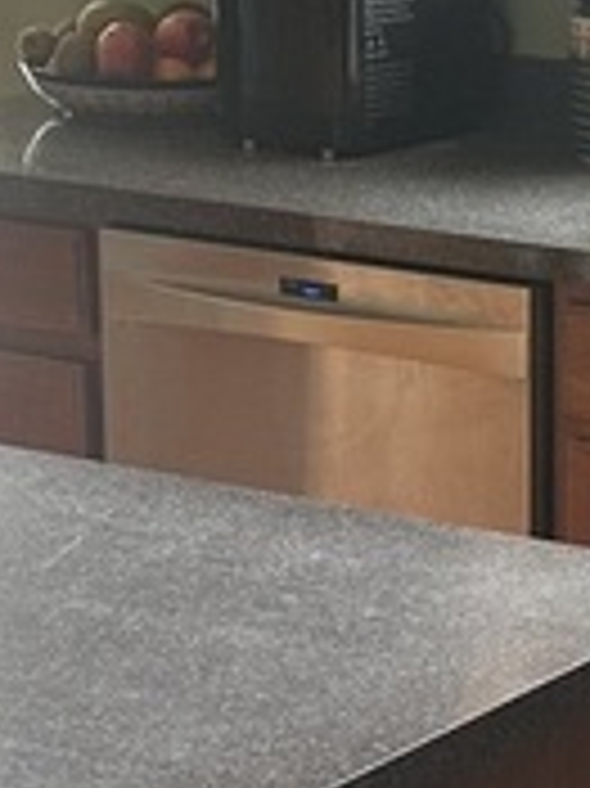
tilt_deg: -14.7
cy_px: 324
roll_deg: -2.3
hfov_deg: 9.5
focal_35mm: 148
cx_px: 1103
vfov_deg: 13.3
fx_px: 3367
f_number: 1.78
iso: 100
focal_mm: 6.86
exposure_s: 1/121
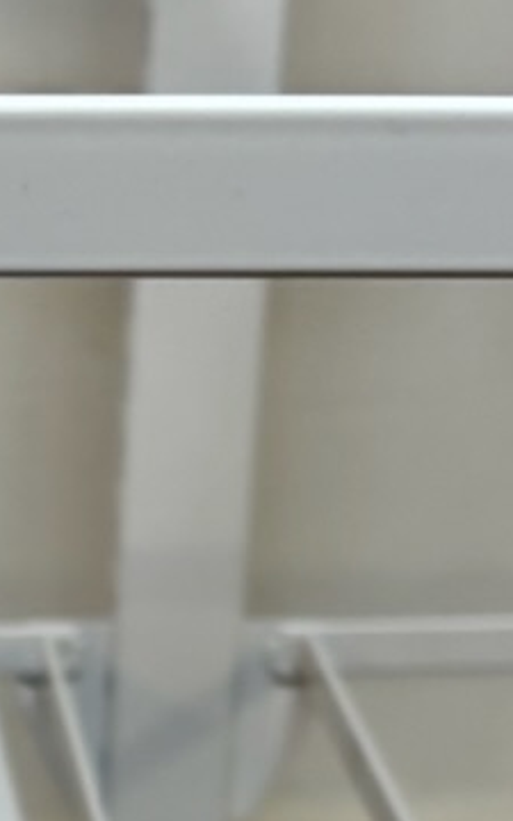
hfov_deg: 8.2
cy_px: 1017
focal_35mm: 157
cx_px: -283
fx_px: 3512
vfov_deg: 13.0
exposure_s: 1/100
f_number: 1.6
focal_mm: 5.96
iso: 80
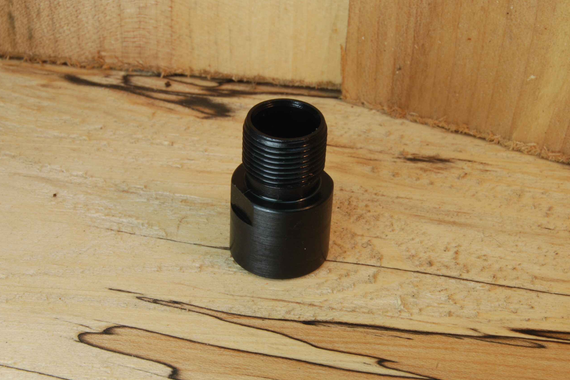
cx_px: 286
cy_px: 192
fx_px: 1322
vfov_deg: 16.4
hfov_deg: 24.3
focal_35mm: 84
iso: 200
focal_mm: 55
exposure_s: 1/13
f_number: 22
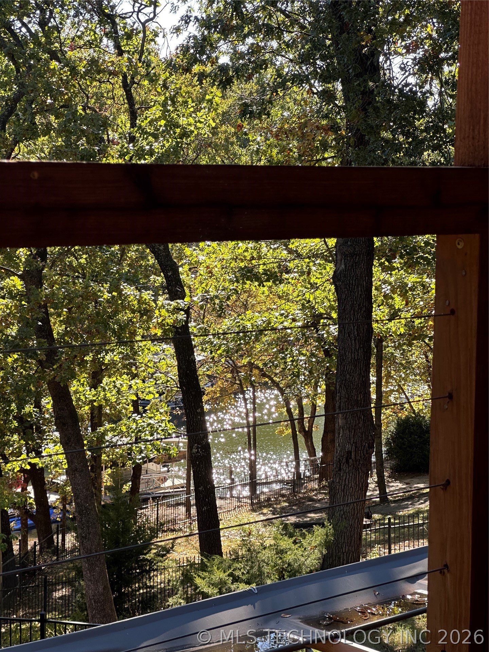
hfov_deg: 19.1
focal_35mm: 77
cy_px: 326
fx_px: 1450
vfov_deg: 25.3
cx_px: 244
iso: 32
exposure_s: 1/118
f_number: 2.8
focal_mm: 9
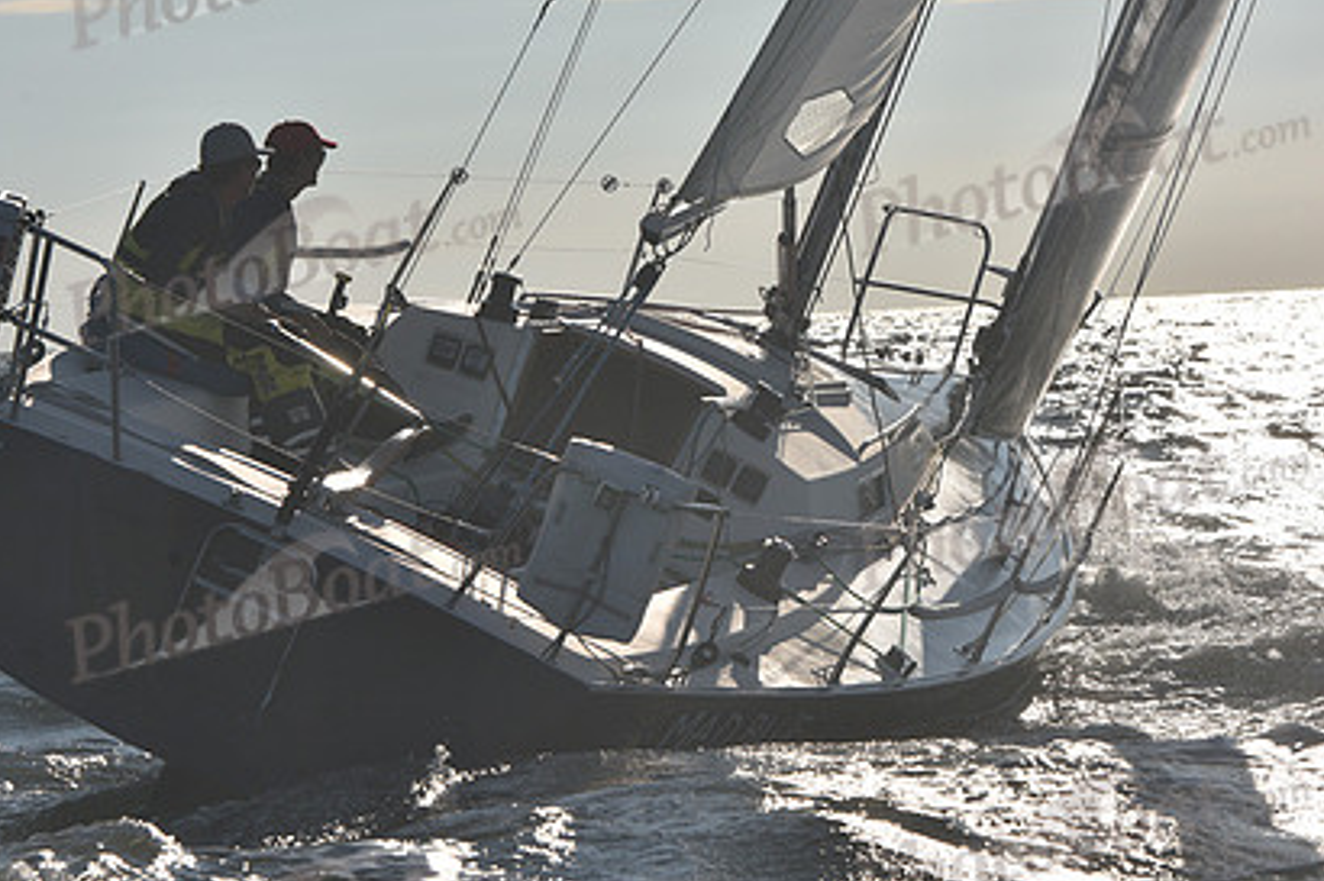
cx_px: 691
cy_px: 386
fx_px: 6764
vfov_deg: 7.5
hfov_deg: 11.2
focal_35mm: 184
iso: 250
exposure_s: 1/800
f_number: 11
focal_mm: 130
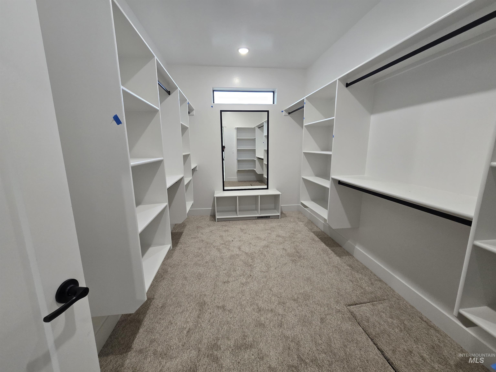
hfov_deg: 106.2
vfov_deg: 89.9
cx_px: 248
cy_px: 186
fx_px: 186
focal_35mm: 13
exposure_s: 1/60
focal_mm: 2.2
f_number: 2.2
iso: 200
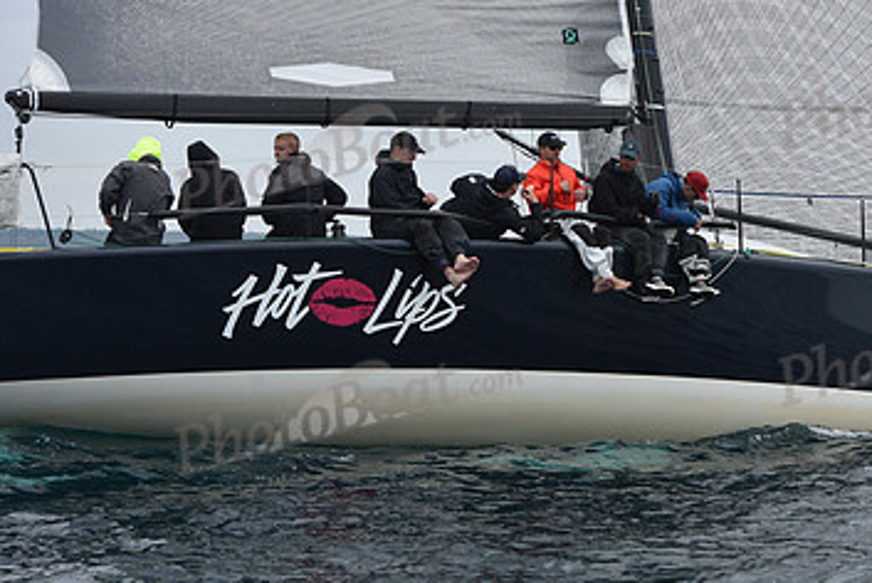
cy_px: 248
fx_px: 2788
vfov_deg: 11.9
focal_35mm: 115
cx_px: 652
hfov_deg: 17.7
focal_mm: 70
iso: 250
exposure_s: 1/800
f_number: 7.1
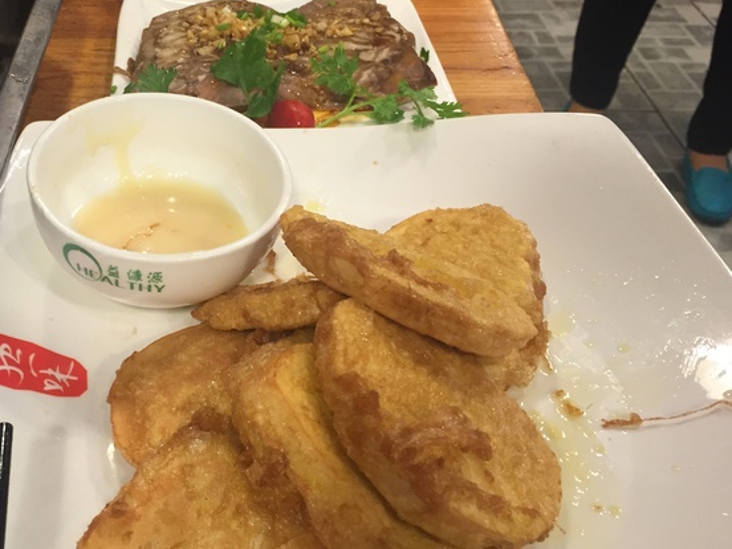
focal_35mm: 42
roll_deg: -3.2
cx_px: 249
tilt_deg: -39.3
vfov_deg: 34.3
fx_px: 888
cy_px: 240
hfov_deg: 44.2
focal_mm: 4.15
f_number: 2.2
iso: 80
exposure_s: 1/30
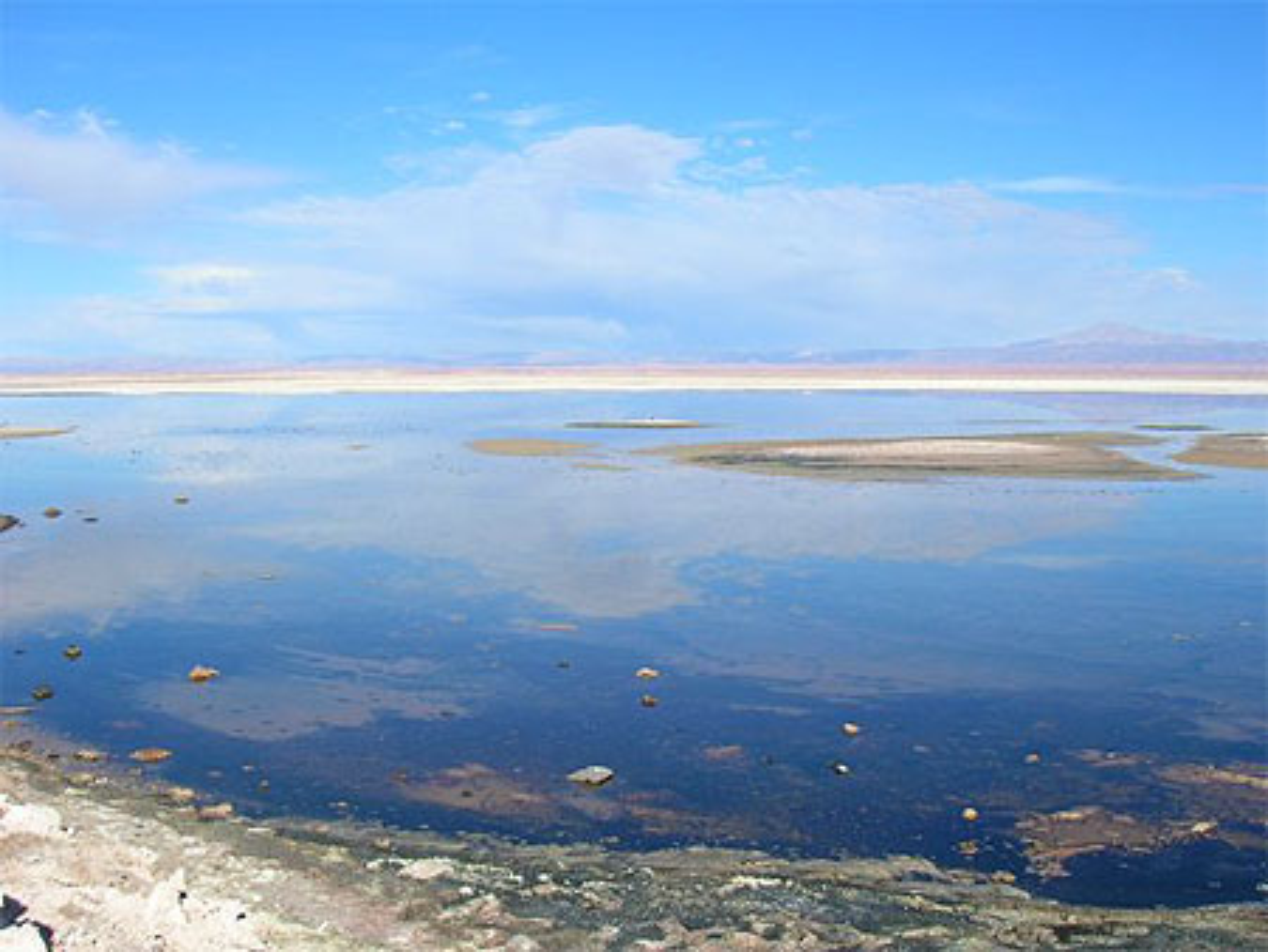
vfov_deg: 37.8
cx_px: 634
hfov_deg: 49.0
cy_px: 476
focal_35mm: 38
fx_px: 1393
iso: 50
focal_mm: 6.4
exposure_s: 1/380
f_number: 5
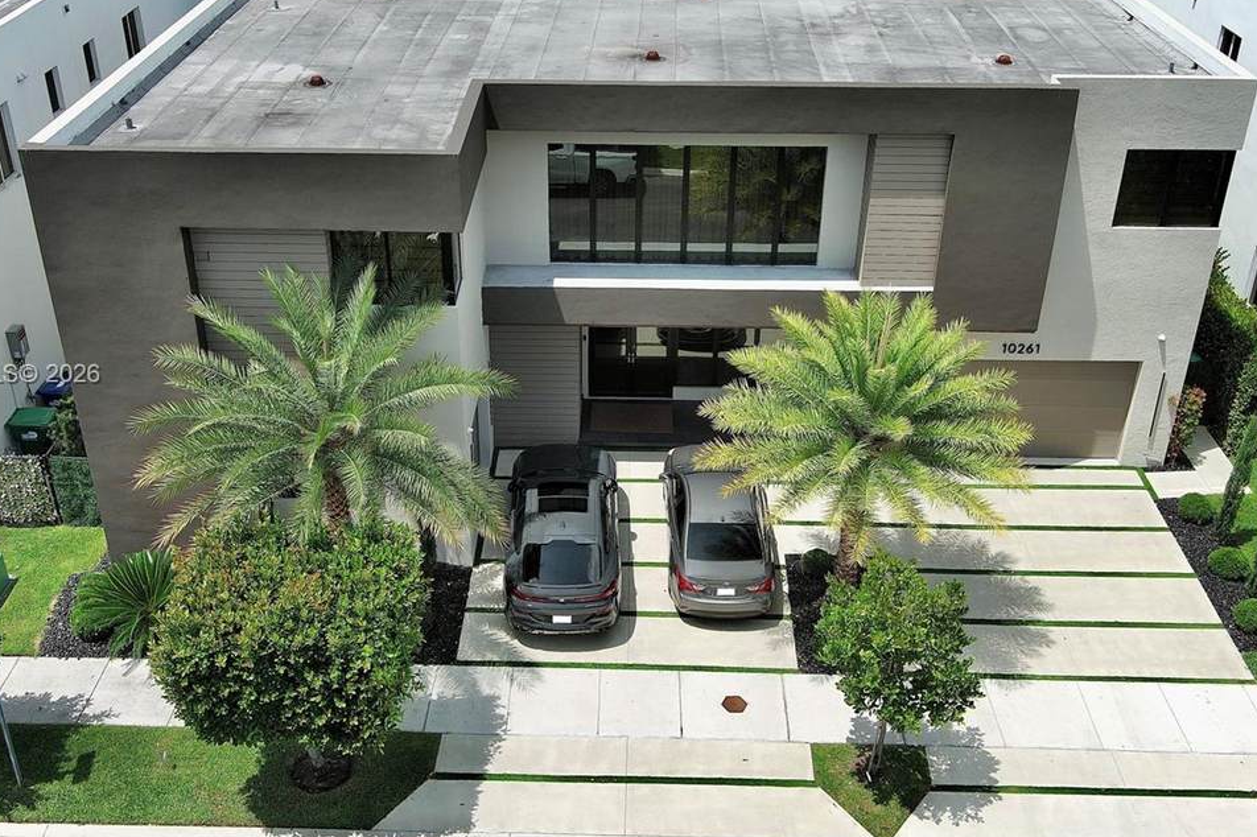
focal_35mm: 39
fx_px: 1361
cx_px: 617
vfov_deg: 34.2
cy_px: 376
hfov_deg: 49.6
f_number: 2.8
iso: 101
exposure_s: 1/1733
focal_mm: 10.57
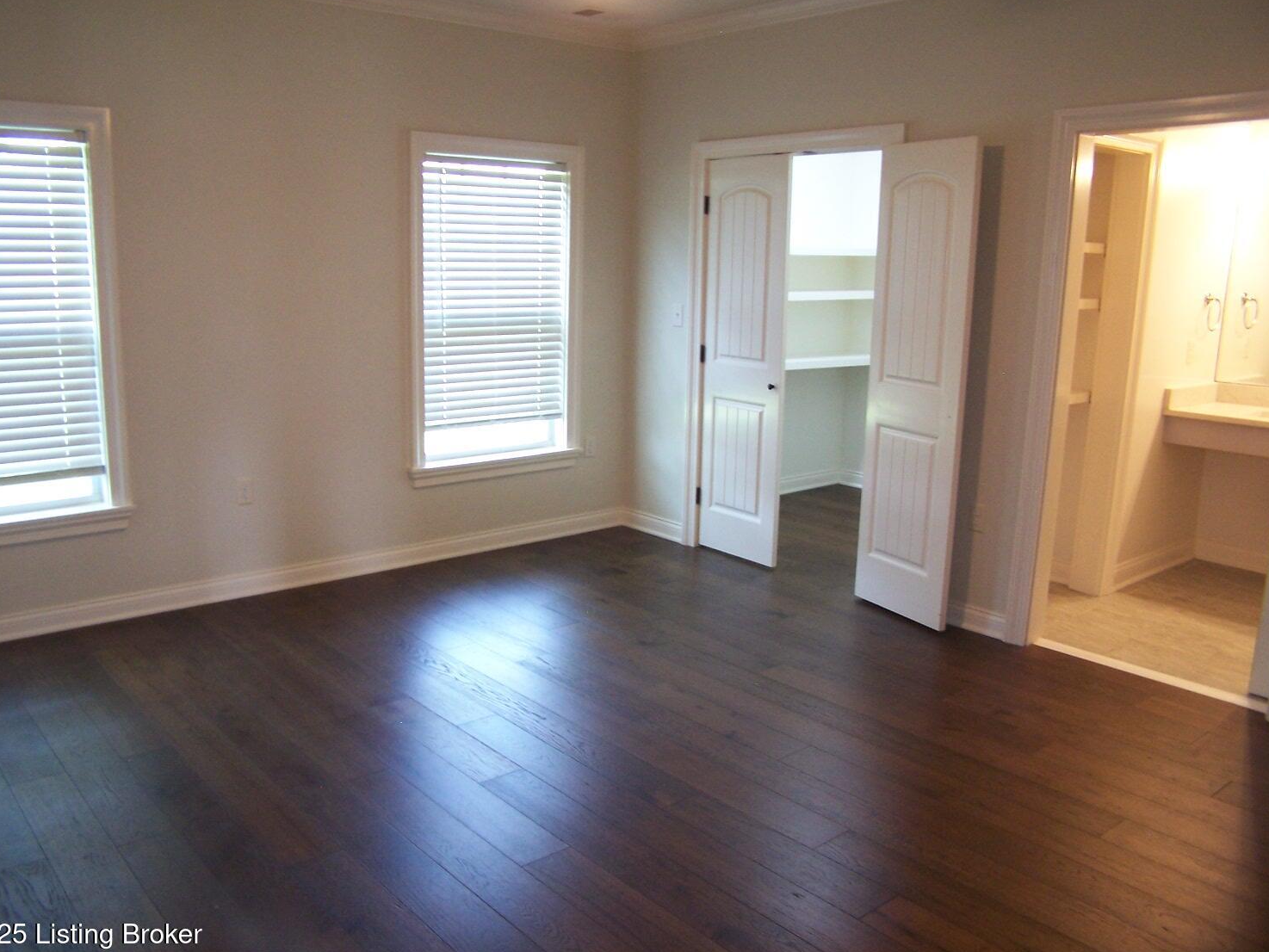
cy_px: 478
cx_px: 609
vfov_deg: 36.0
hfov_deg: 46.8
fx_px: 1467
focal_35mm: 40
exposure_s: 1/10
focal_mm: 6.3
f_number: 2.8
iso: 140
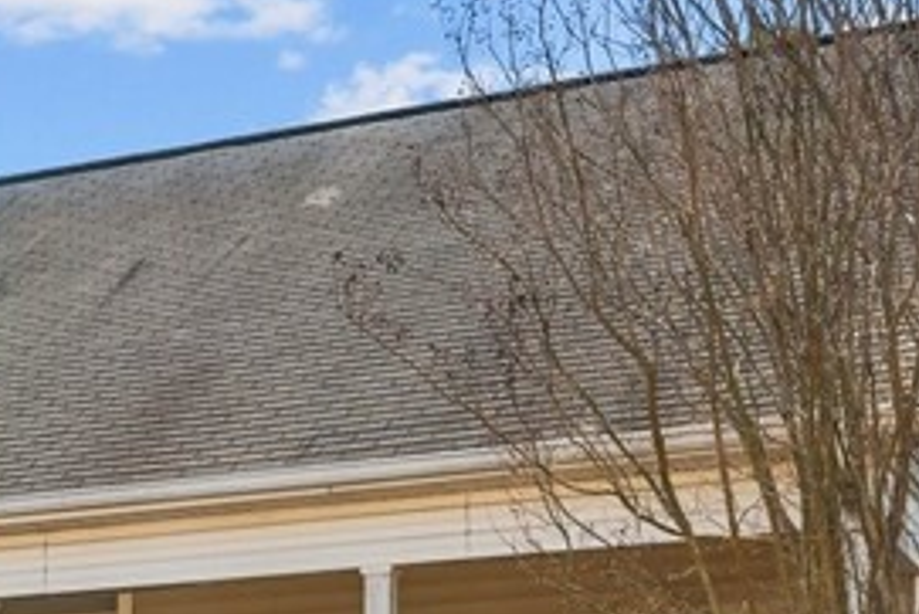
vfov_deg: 13.0
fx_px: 2554
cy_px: 904
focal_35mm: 100
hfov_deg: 19.5
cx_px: -107
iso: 320
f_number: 7.1
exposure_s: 1/500
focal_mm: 25
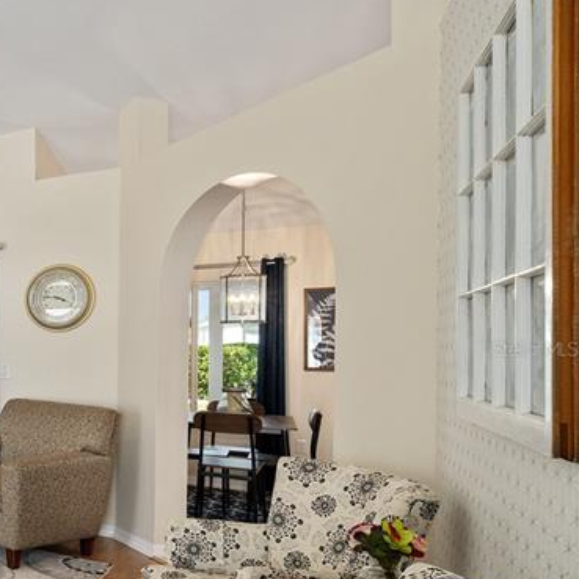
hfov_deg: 32.5
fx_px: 624
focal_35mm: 33
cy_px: 348
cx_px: -221
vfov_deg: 49.4
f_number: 8
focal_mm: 14
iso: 400
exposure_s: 1/15
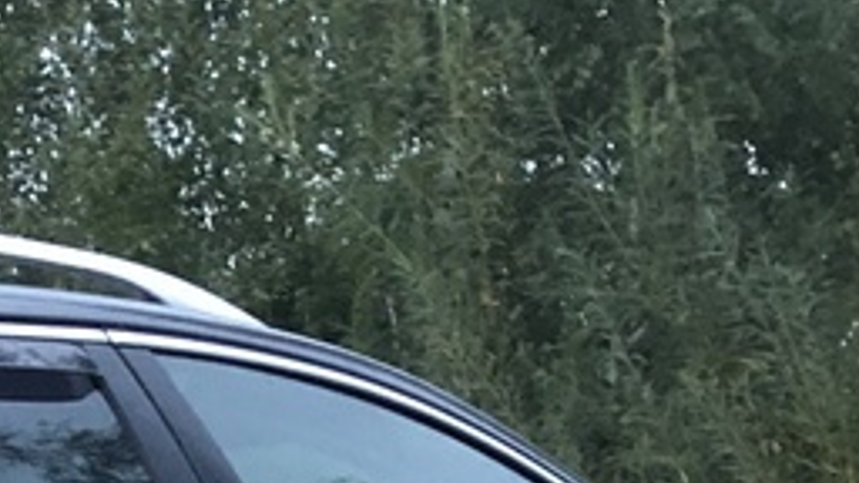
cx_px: -497
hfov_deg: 13.9
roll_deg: +3.7
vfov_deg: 7.8
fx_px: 3257
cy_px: 1228
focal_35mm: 143
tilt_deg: -10.1
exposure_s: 1/6
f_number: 1.8
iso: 100
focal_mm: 3.99
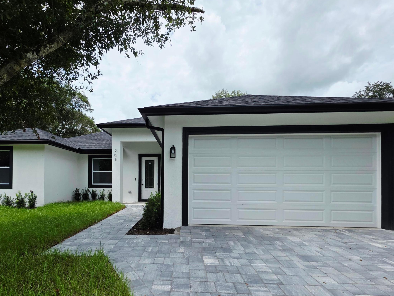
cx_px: 169
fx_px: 194
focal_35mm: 17
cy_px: 183
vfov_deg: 73.6
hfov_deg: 90.4
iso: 40
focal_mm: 2.2
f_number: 1.9
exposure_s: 1/3333
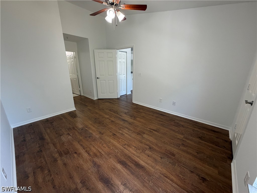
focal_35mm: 14
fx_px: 104
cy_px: 96
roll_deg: +0.6
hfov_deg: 102.1
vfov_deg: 85.7
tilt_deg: -16.2
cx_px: 128
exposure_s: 1/120
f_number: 2.2
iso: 320
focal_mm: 2.22
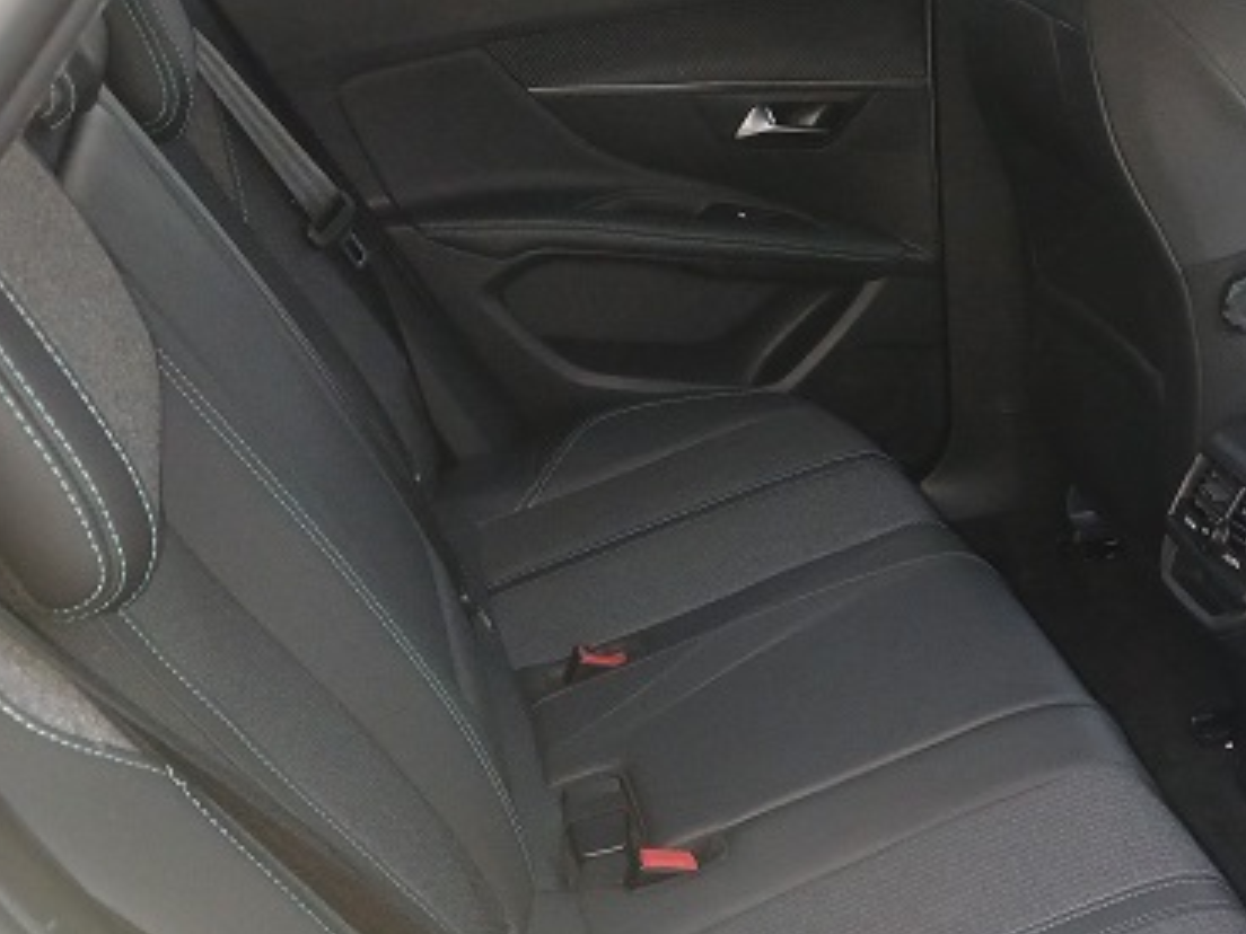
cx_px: 962
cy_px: 592
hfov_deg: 41.4
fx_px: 1584
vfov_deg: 32.7
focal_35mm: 44
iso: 500
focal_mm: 3.98
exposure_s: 1/25
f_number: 1.8
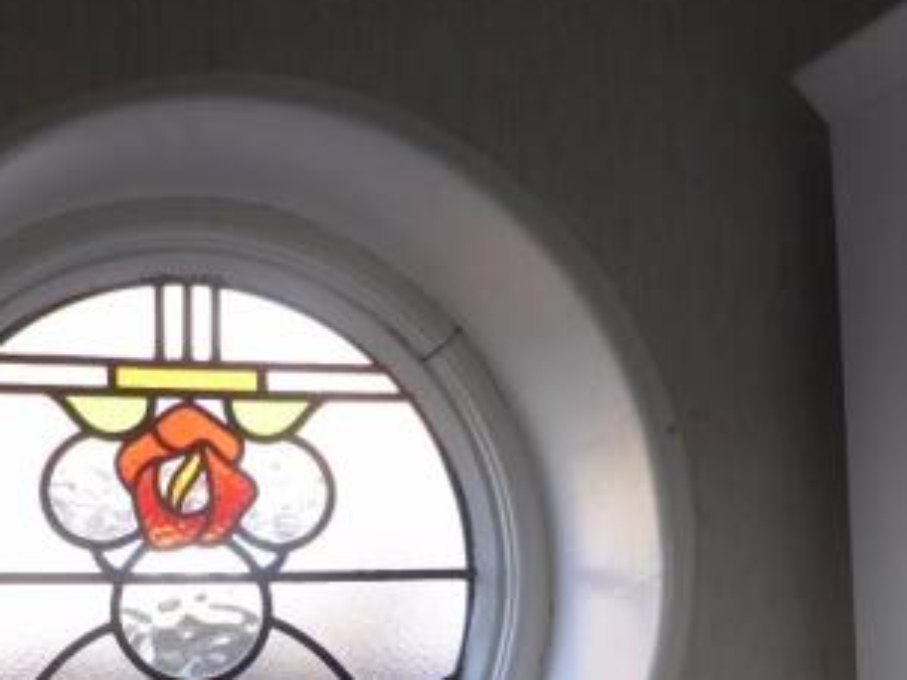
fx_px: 1205
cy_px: 559
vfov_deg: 30.6
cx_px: 219
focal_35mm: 46
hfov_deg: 40.0
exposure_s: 1/60
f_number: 3.3
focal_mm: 4.3
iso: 160
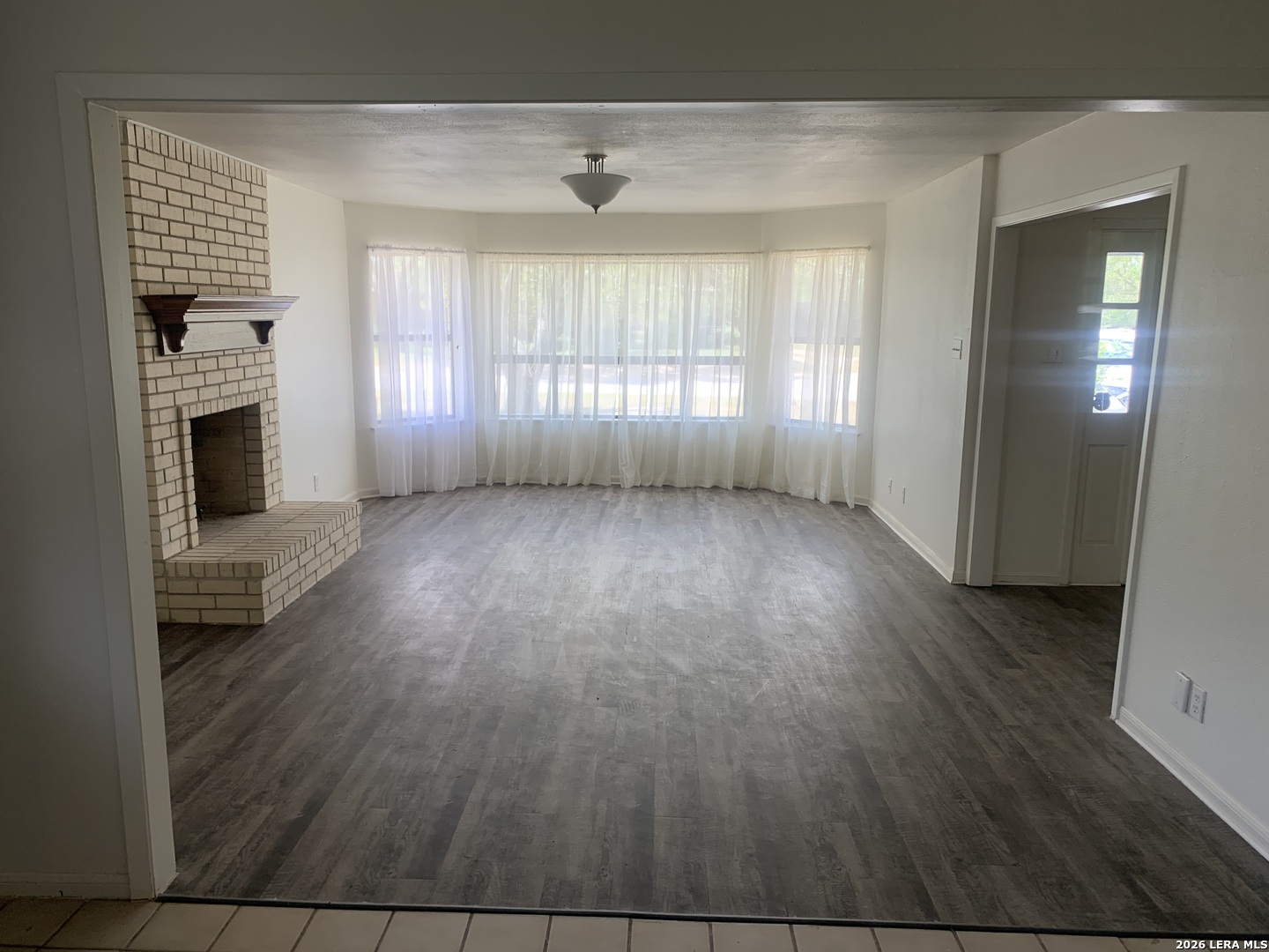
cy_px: 476
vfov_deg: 53.1
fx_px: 953
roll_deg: +0.9
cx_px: 634
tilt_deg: -10.6
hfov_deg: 67.3
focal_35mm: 26
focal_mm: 4.25
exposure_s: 1/121
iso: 50
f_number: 1.8
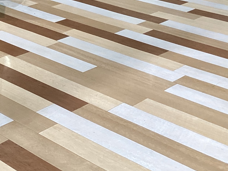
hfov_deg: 22.7
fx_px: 527
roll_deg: -0.6
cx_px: -35
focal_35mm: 80
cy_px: -37
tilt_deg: -15.4
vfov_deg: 17.5
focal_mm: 3.3
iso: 80
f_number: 2.4
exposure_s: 1/60
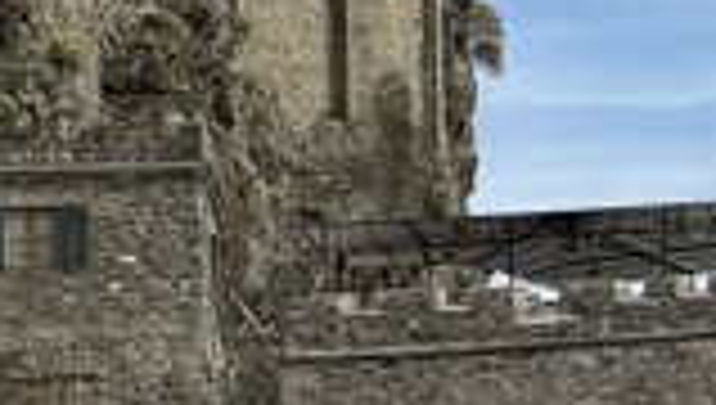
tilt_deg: +6.7
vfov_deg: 3.5
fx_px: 6693
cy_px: 630
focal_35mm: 352
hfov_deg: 6.1
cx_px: -108
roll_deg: -0.2
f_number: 1.78
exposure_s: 1/3534
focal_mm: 6.76
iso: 64
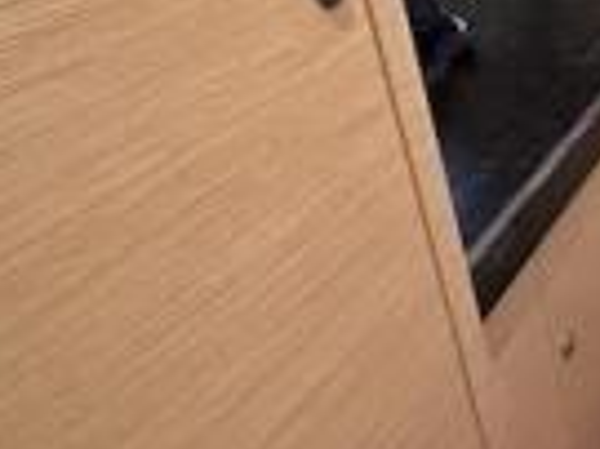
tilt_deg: -31.4
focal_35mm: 57
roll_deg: -1.6
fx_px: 987
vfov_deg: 25.4
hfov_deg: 26.5
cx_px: 849
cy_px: 309
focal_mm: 2.22
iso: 1250
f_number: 2.2
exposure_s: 1/44
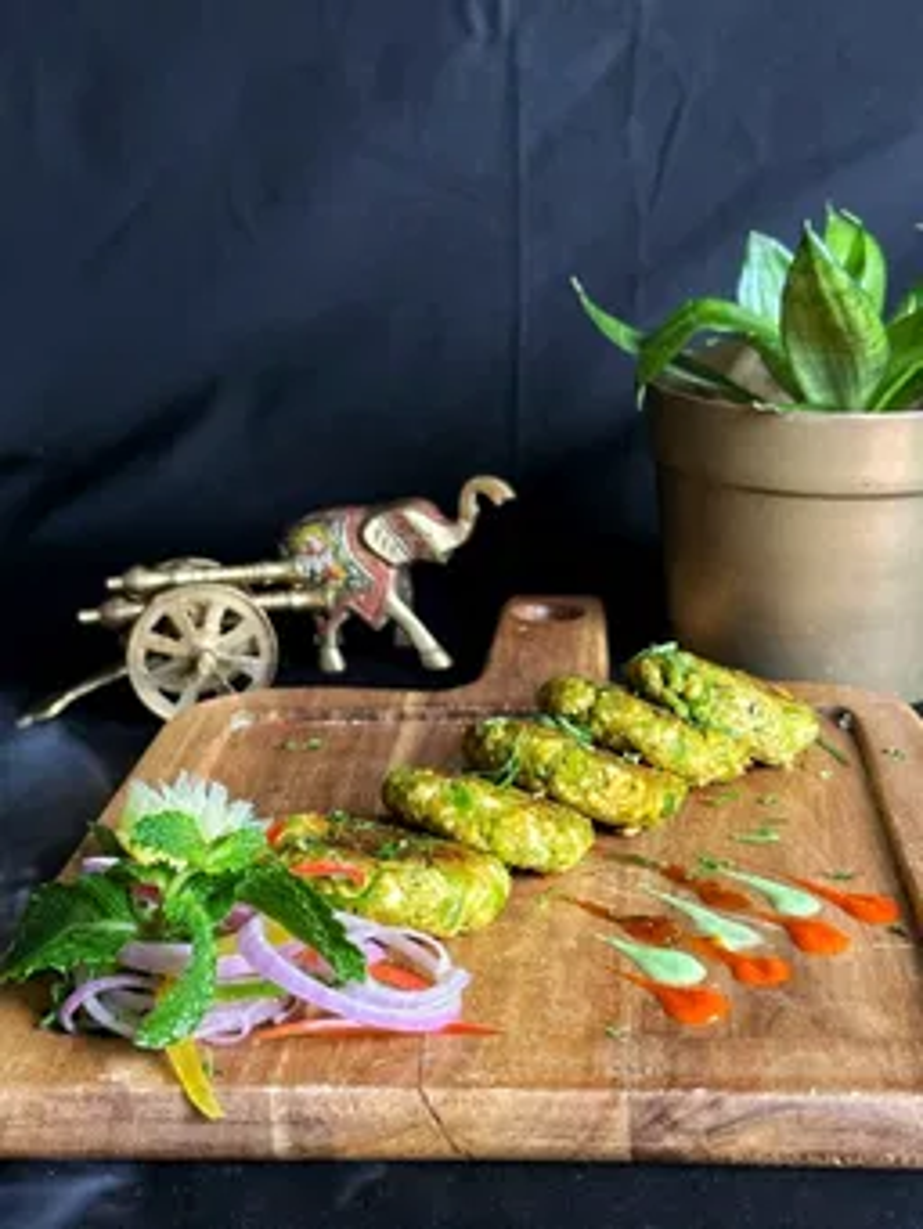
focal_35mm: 48
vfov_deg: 39.6
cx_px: 462
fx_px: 1705
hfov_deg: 30.3
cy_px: 614
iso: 200
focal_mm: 6.86
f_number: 1.78
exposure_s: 1/33
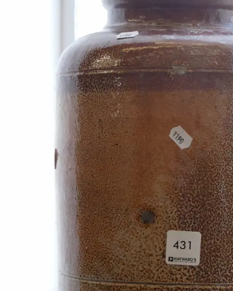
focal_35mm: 113
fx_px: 974
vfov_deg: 17.0
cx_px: 186
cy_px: 161
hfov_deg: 13.6
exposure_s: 1/80
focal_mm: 33
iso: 400
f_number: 5.1
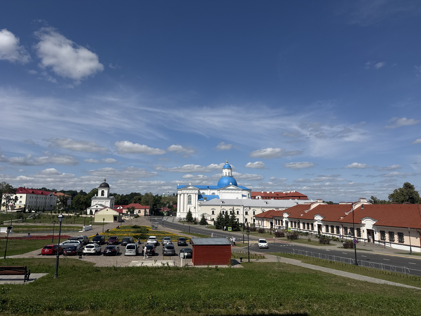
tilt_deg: +9.8
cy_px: 158
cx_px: 210
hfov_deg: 71.6
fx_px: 292
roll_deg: +0.3
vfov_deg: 56.8
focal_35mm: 24
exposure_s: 1/10417
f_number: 1.78
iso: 80
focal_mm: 6.76
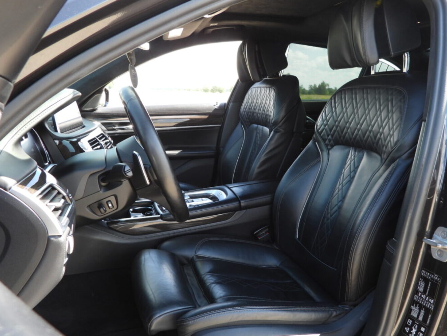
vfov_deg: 48.2
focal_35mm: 29
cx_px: 252
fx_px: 375
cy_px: 176
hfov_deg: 61.4
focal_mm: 4.3
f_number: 2.8
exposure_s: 1/125
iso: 100
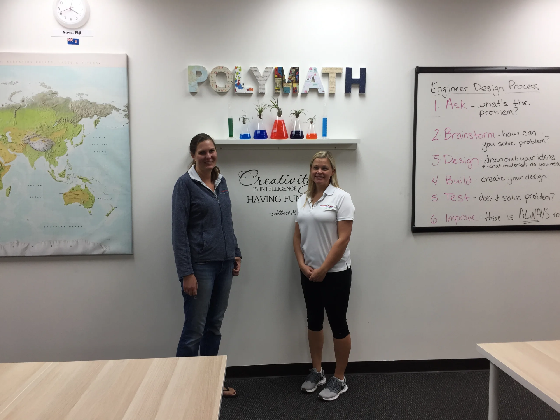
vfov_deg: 48.2
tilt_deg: -4.7
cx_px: 280
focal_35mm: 29
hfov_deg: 61.7
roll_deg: -0.2
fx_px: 469
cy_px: 210
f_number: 2.2
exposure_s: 1/60
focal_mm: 4.15
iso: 32
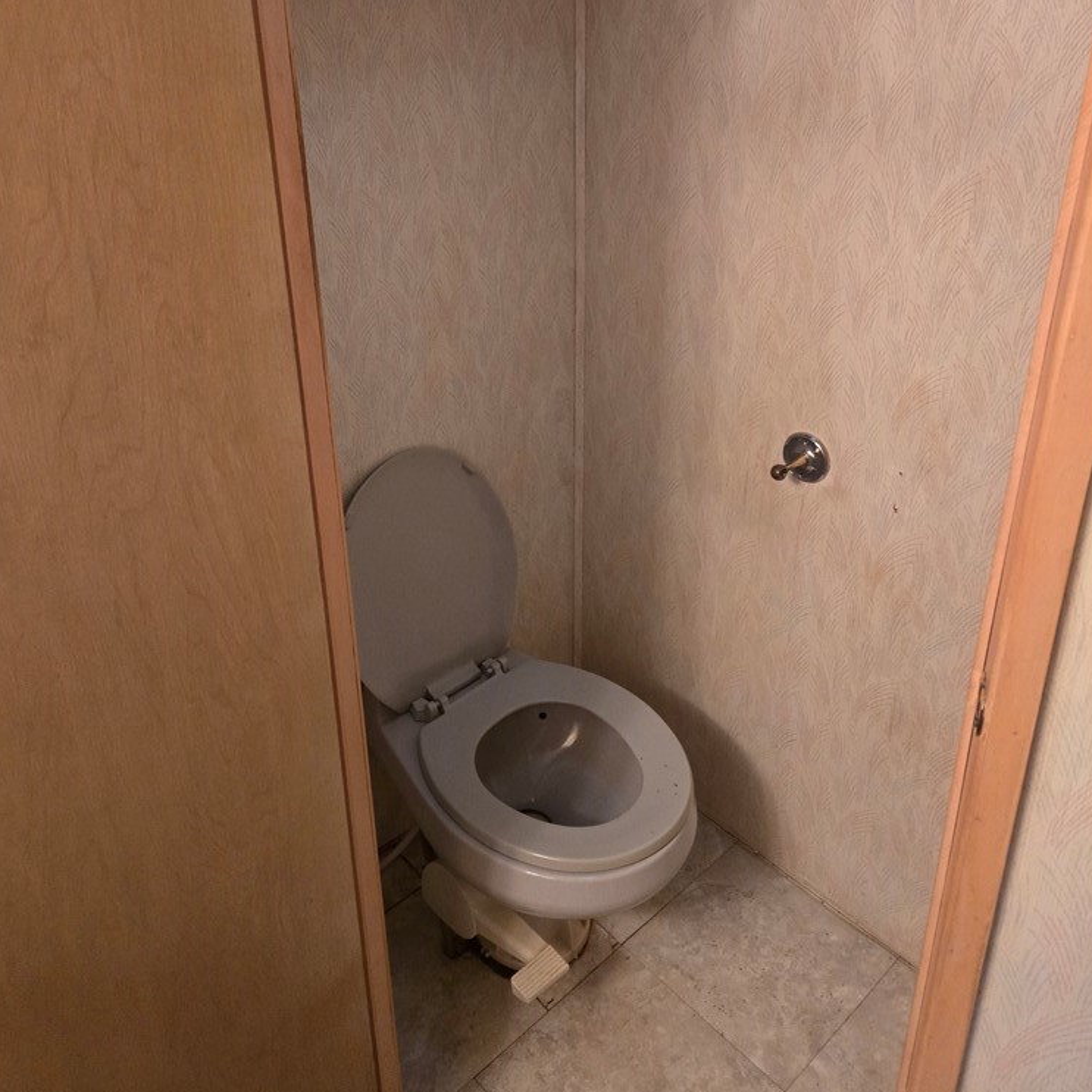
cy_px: 420
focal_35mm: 28
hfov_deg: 57.3
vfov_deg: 56.7
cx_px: 538
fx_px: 999
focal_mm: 5.4
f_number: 1.8
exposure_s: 1/60
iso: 640
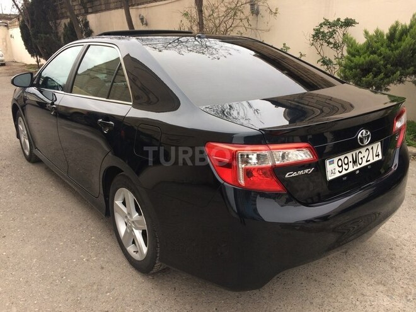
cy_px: 156
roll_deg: +0.3
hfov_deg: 61.7
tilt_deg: -18.4
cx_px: 208
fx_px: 349
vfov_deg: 48.2
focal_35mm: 29
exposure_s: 1/100
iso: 40
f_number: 2.2
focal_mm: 4.15
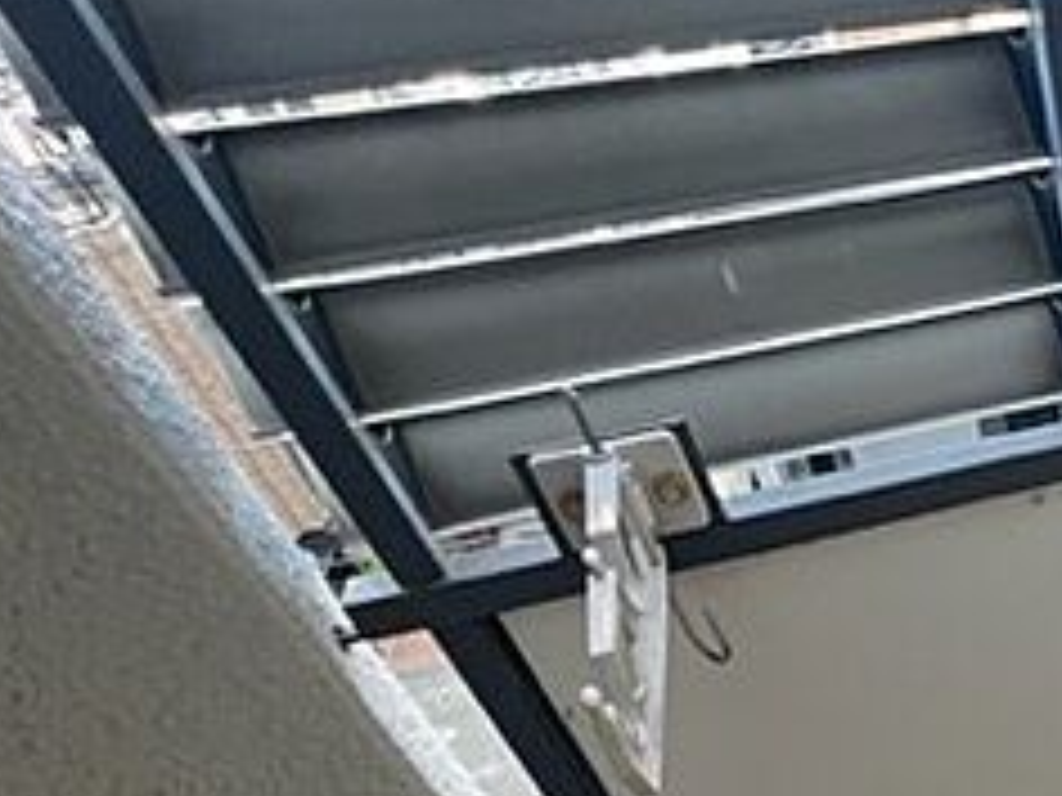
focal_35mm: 33
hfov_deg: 39.6
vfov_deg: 33.8
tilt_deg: -48.6
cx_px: 1278
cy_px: 980
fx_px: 1012
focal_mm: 1.57
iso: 100
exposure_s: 1/99
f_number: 1.8
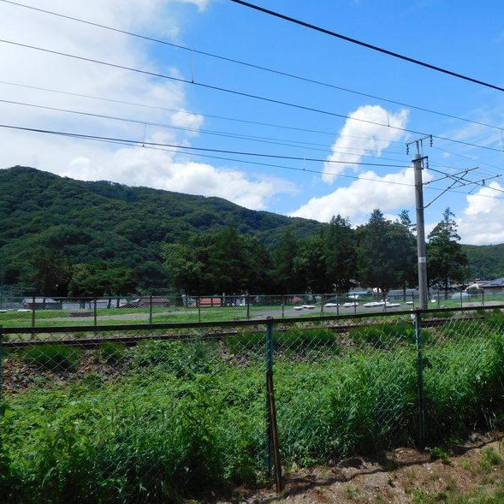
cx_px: 325
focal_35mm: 30
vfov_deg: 54.0
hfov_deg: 53.2
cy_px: 253
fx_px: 494
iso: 125
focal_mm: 4.5
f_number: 3.4
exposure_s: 1/1500
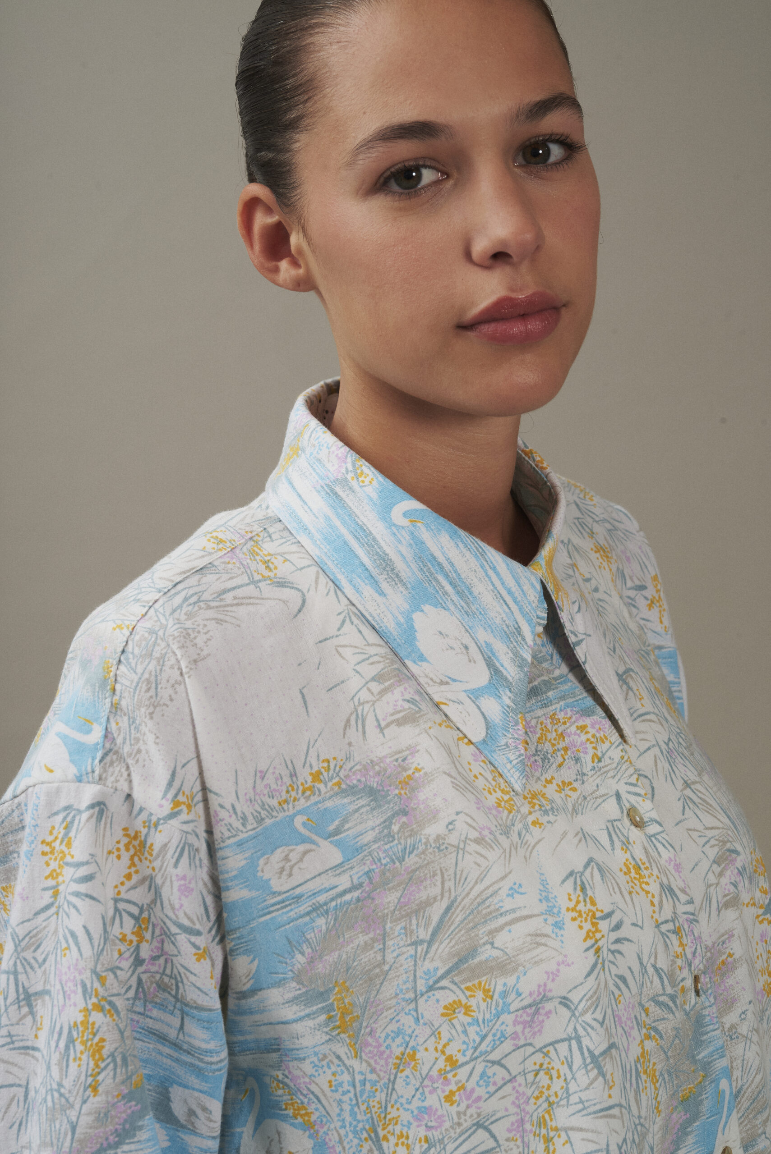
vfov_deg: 25.4
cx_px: 386
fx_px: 2567
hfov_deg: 17.1
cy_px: 577
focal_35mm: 80
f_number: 11
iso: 200
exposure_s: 1/160
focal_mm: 80
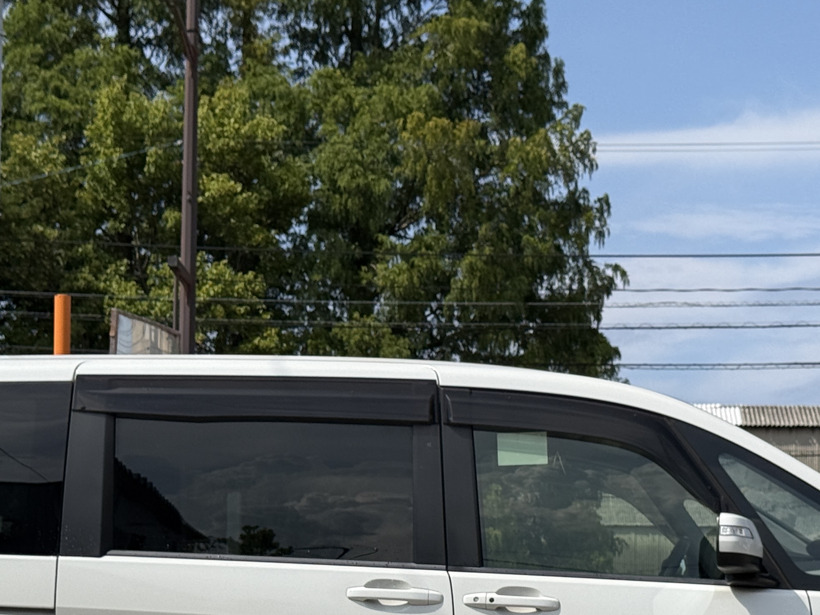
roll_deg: -0.6
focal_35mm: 99
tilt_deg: +3.2
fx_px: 2345
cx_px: 455
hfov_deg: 19.8
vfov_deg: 14.7
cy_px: 611
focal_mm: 6.76
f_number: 1.78
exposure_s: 1/7874
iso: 64
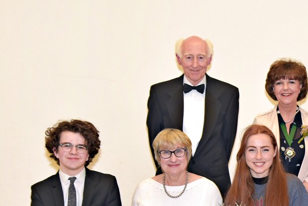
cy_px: 210
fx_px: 659
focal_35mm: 77
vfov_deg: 17.3
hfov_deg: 24.7
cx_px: 331
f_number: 5.6
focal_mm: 35
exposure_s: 1/80
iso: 800
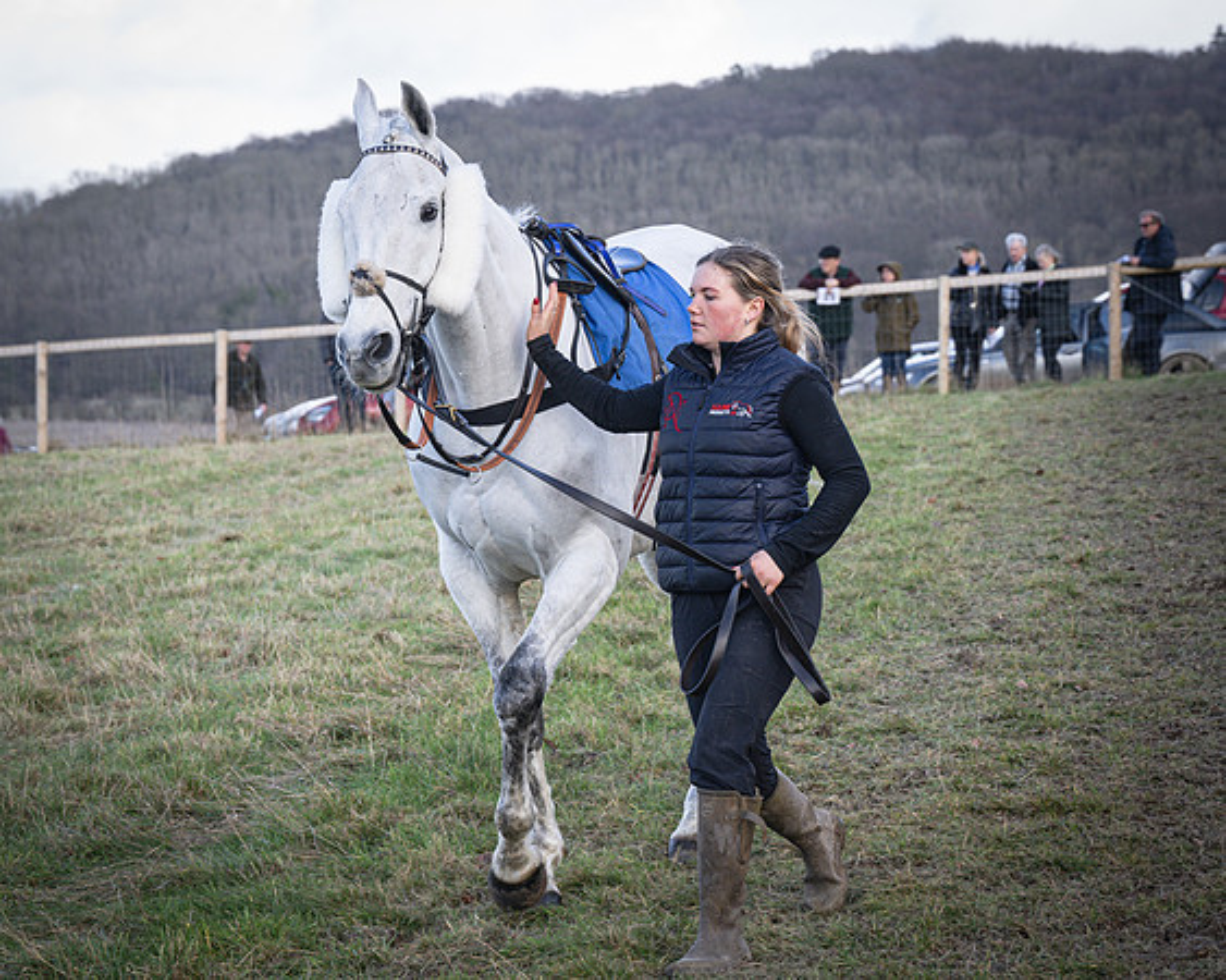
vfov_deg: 11.4
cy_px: 421
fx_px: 4929
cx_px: 574
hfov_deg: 14.2
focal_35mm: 136
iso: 200
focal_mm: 70
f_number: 5
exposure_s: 1/320
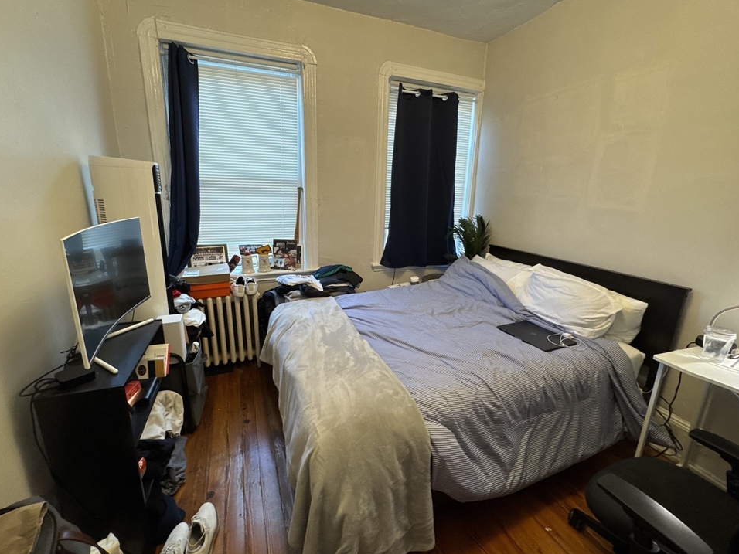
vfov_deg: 81.7
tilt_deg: -14.3
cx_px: 366
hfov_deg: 98.2
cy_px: 272
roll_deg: -1.9
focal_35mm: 15
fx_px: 320
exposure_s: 1/60
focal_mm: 2.22
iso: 250
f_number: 2.2
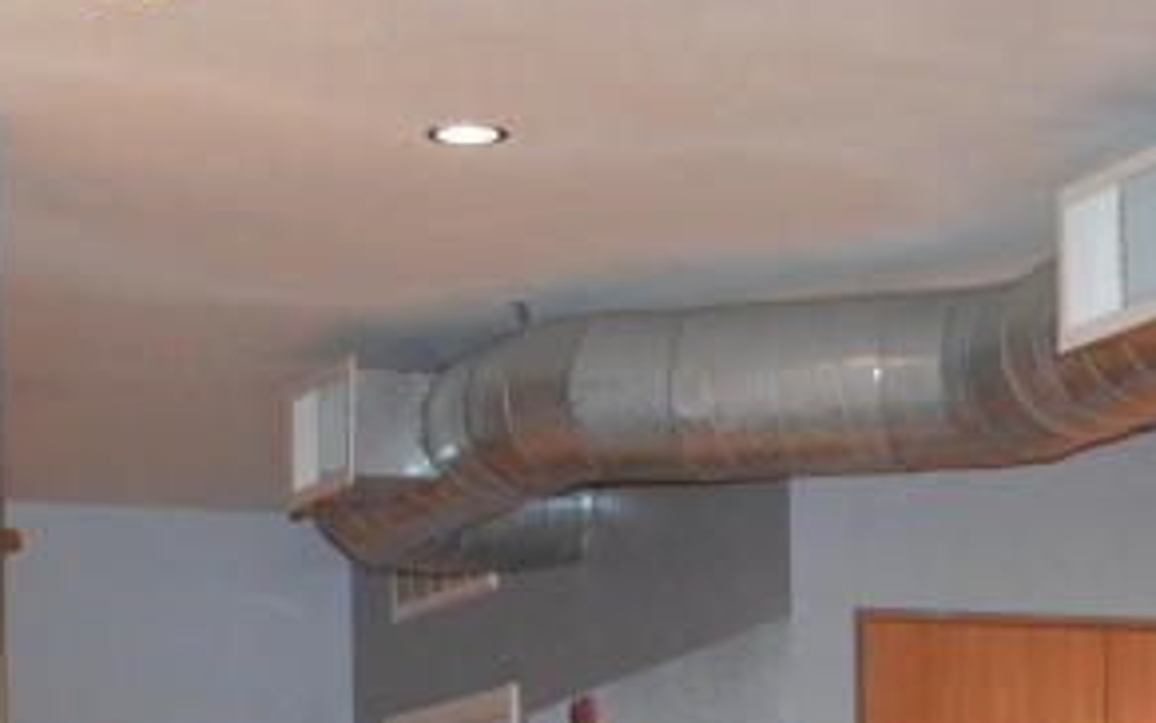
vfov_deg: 12.0
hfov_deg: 19.9
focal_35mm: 104
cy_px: 1084
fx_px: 3277
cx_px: 791
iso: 2500
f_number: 4
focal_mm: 22
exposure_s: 1/60
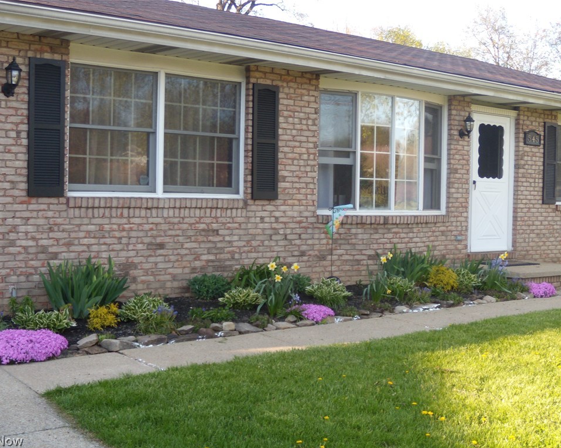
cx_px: 263
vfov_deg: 34.1
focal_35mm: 44
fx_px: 730
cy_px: 225
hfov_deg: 42.0
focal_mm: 7.5
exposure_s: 1/60
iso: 80
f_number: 3.7
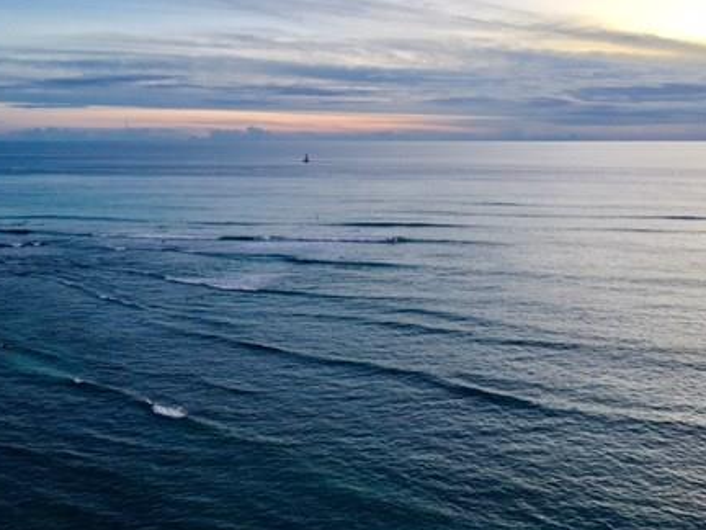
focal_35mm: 43
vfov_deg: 33.3
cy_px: 180
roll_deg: +0.1
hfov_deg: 43.7
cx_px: 293
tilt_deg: -1.8
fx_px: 877
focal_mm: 4.15
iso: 40
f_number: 2.2
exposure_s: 1/30
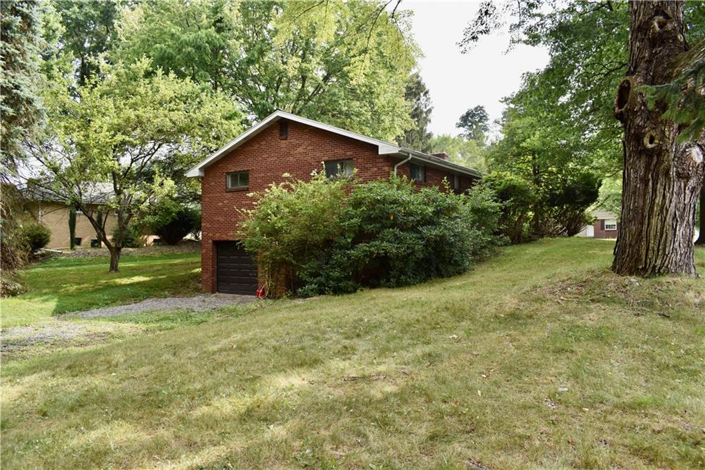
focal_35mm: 27
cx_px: 352
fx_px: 529
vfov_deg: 47.9
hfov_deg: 67.4
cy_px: 235
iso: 320
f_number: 8
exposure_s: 1/250
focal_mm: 18
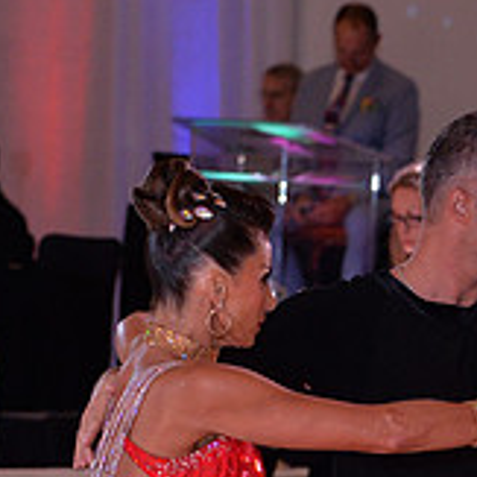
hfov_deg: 4.8
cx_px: 291
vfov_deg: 4.8
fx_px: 5644
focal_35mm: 362
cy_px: 673
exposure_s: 1/250
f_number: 5.6
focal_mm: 120
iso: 2000
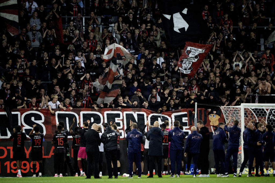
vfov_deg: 3.4
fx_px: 3056
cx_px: 138
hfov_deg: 5.2
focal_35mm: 400
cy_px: 92
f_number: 2.8
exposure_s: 1/1250
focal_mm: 400
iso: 3200
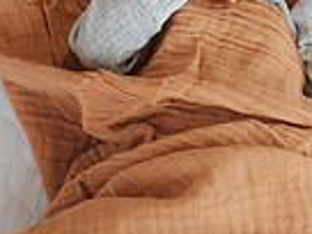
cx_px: 225
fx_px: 1000
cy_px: 73
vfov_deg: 13.3
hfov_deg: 17.6
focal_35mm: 111
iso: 220
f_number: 3.2
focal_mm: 35
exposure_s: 1/250
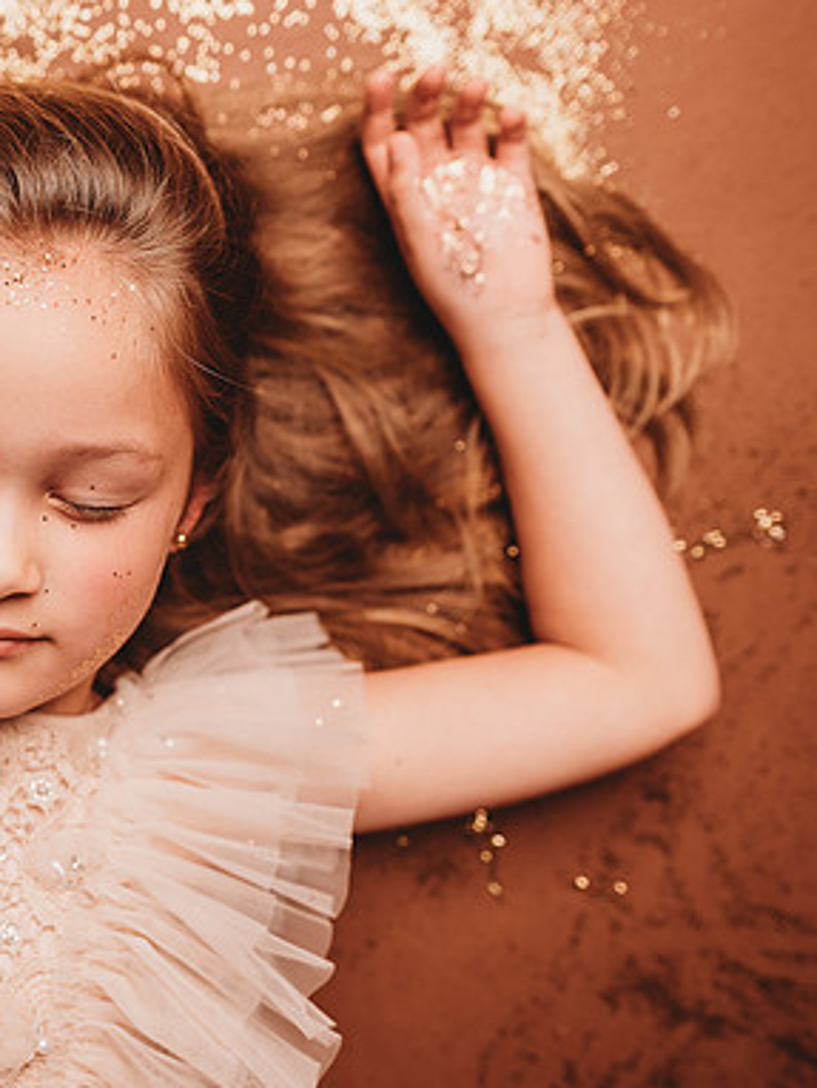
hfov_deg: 36.7
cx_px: 3
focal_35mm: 35
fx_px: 1100
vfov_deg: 52.6
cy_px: 548
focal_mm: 24
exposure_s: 1/160
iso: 160
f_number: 2.8
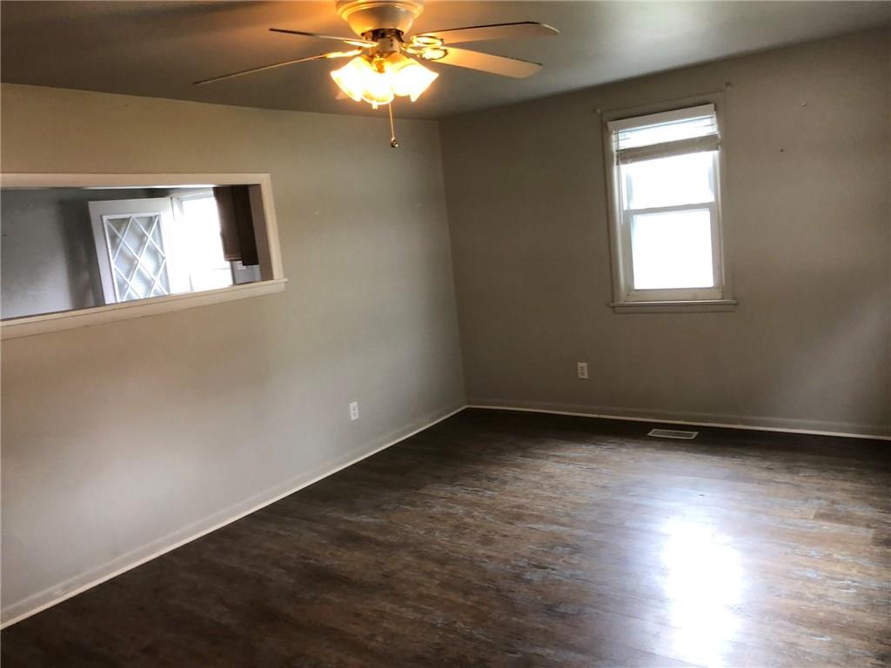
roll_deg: +5.1
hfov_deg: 63.4
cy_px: 334
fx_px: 721
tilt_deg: -7.4
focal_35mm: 28
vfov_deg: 49.7
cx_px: 446
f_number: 1.8
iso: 40
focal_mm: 4
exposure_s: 1/15
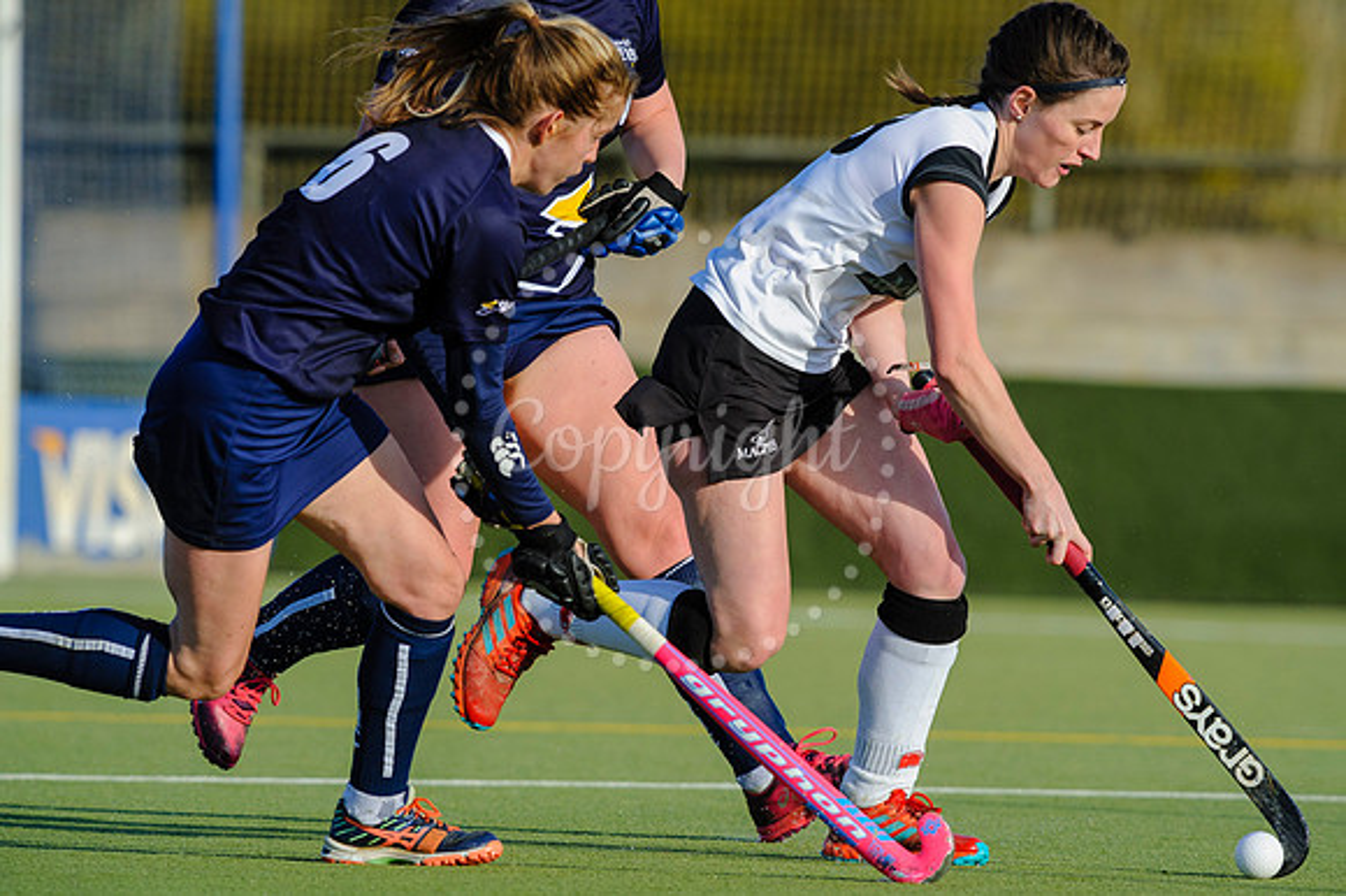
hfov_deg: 3.7
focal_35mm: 555
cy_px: 478
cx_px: 748
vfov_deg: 2.5
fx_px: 20751
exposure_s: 1/2000
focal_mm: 500
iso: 720
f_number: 6.7
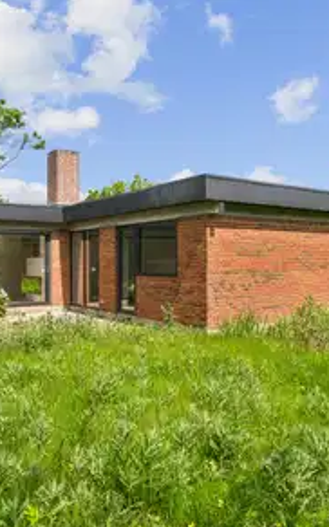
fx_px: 446
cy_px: 265
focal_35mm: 31
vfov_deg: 61.3
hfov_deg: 40.5
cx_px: 150
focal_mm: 20
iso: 125
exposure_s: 1/640
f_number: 6.3
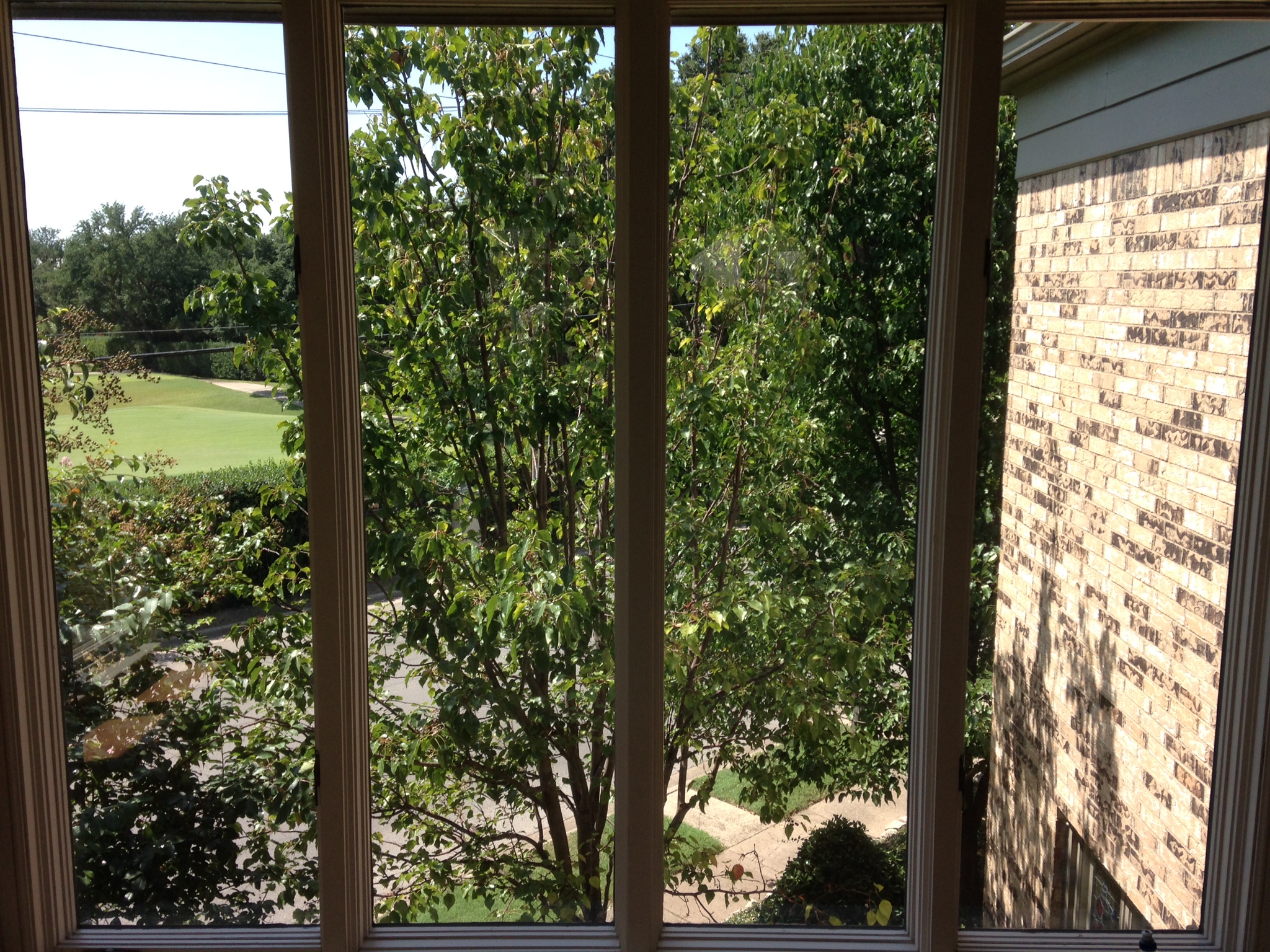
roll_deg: -1.9
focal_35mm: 33
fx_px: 1211
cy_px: 476
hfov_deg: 55.4
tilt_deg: -11.0
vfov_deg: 42.9
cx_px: 635
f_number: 2.4
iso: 50
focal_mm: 4.12
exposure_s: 1/220
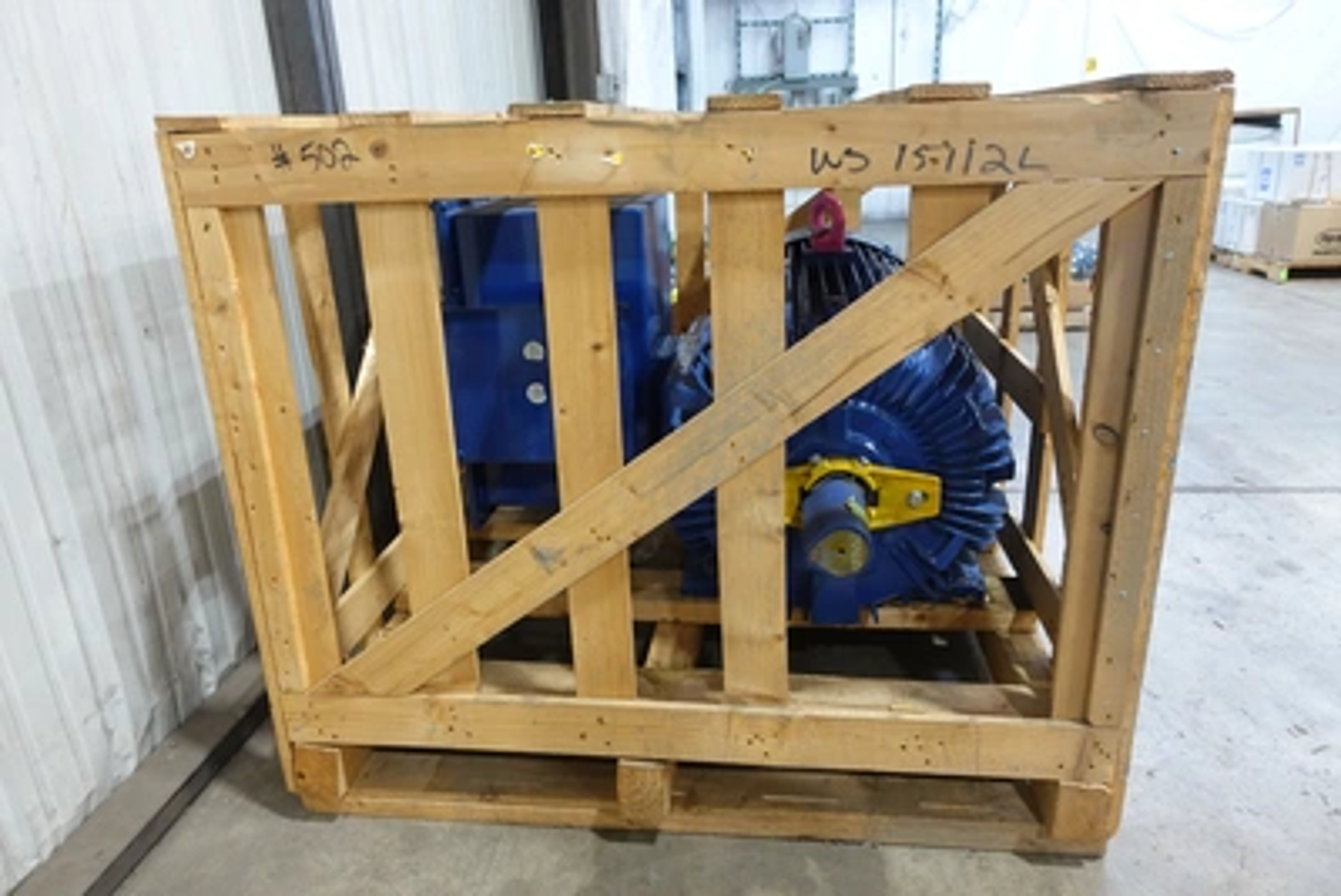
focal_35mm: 24
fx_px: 894
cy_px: 448
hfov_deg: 73.7
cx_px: 670
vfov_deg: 53.2
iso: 320
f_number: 1.8
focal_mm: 8.8
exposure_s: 1/30
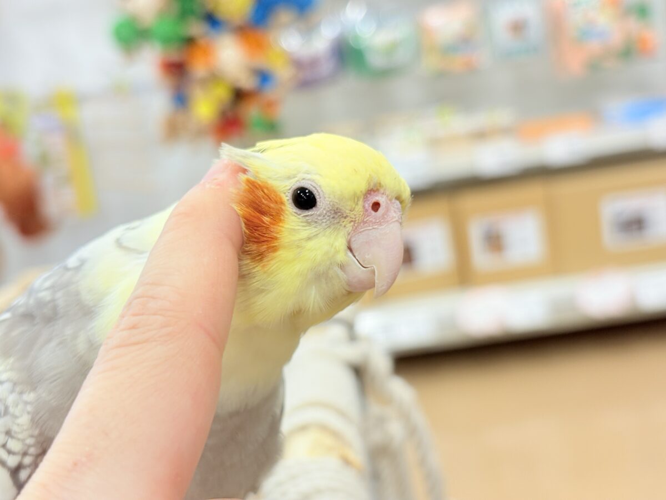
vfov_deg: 28.0
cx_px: 333
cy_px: 250
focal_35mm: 52
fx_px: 1000
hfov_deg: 36.8
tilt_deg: -10.3
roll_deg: +9.8
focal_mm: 5.96
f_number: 1.6
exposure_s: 1/50
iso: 50
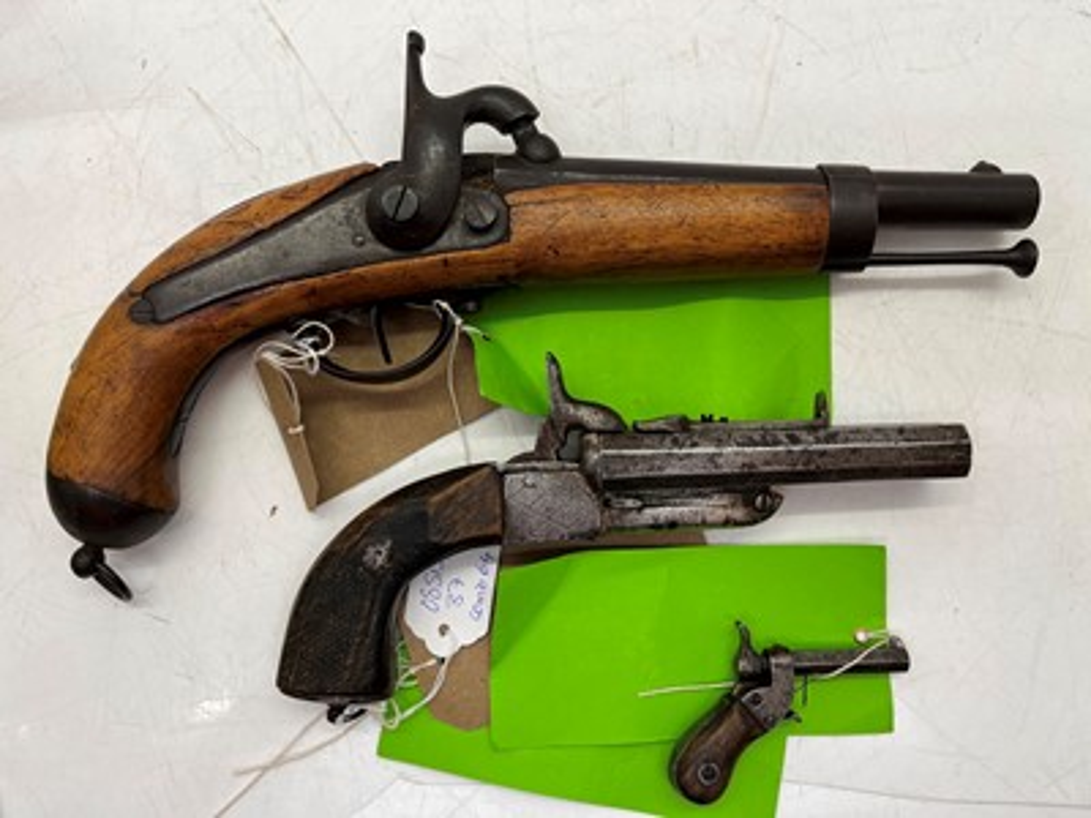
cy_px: 409
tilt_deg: -83.9
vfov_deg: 53.1
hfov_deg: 67.3
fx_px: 819
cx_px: 546
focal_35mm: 26
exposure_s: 1/100
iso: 50
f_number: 1.6
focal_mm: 5.1
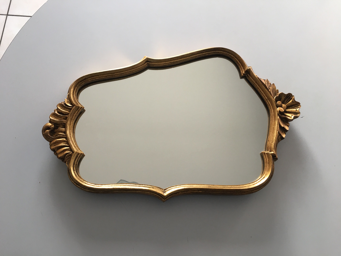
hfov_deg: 61.7
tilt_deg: -70.4
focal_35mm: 29
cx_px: 170
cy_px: 128
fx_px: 286
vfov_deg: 48.2
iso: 32
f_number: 2.2
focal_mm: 4.15
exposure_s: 1/33
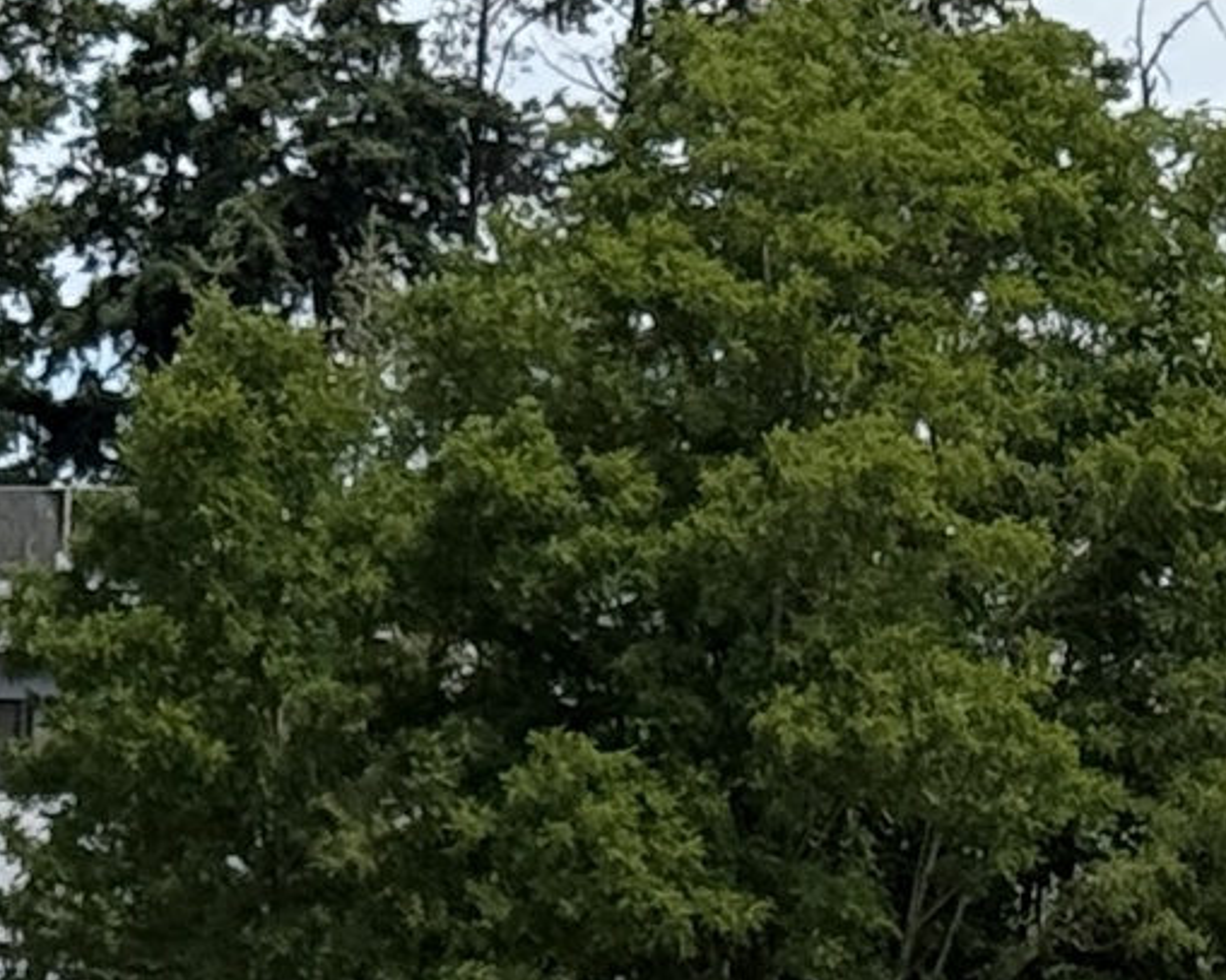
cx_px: -814
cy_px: 2121
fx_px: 9614
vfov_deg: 5.7
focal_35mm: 265
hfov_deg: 7.1
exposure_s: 1/2762
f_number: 1.78
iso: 64
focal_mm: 6.76
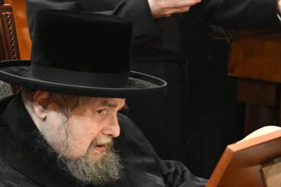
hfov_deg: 14.0
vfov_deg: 9.4
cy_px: 108
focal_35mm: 146
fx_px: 1139
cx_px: 105
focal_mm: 70
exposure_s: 1/60
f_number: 5
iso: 2000
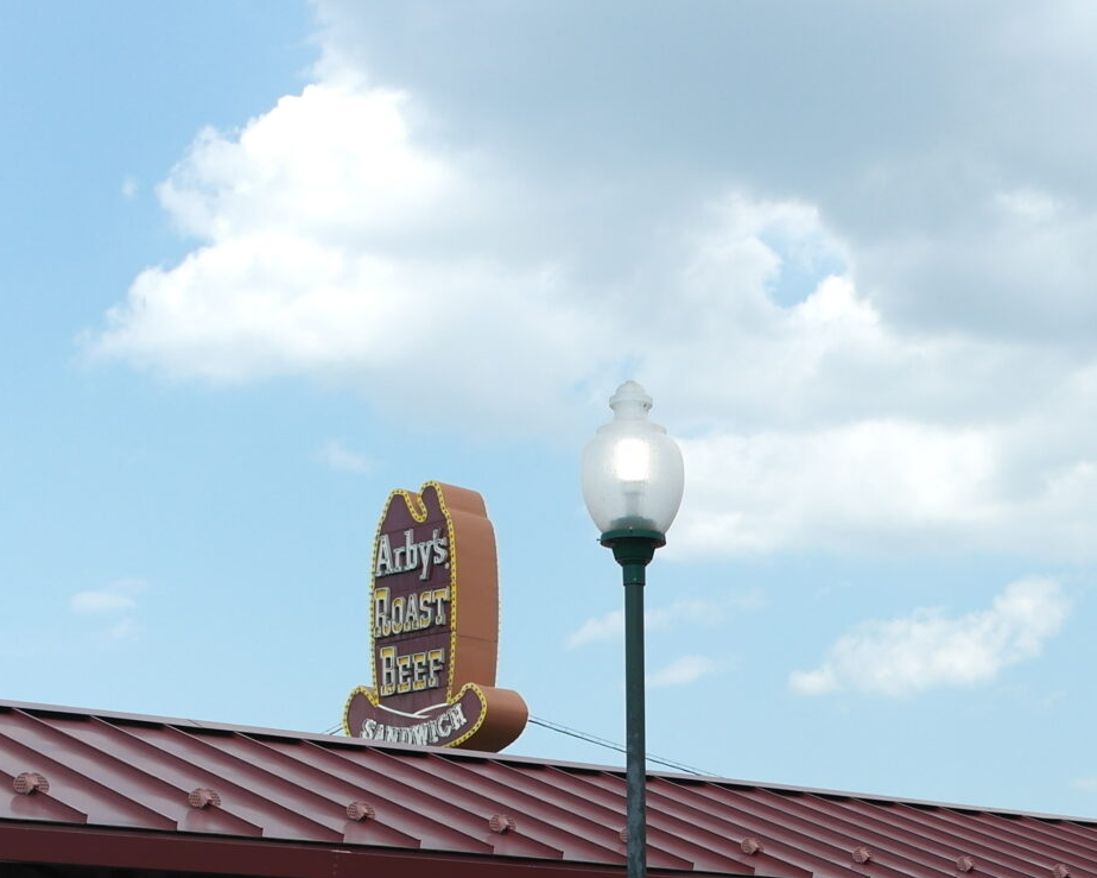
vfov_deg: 18.8
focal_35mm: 78
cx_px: 879
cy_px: 1002
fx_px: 2532
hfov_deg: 24.1
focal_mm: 20
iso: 100
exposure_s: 1/250
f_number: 6.3
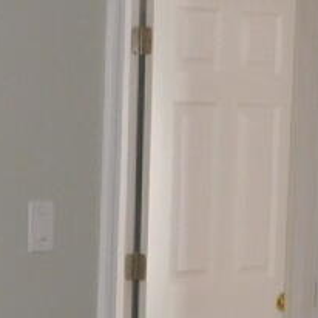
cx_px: -207
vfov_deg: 10.9
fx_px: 1642
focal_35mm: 158
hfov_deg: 10.5
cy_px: 332
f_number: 3
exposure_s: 1/30
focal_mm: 4
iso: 200
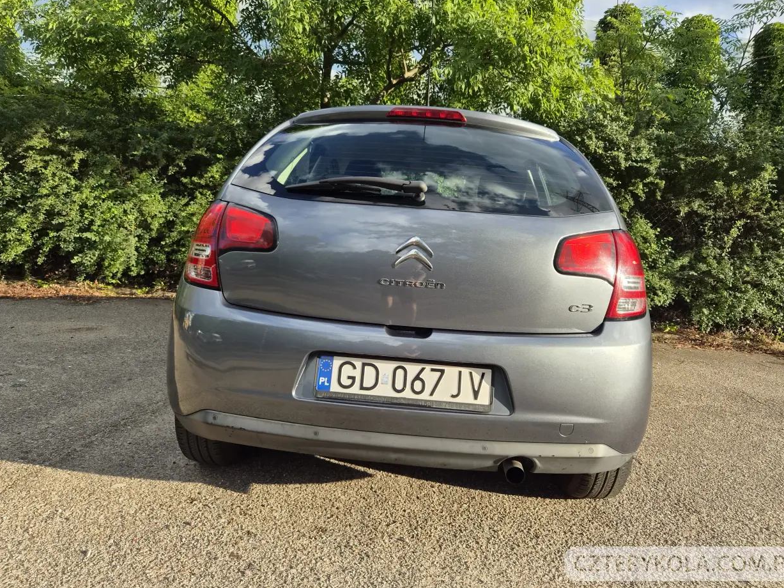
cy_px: 284
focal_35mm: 24
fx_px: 544
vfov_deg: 56.8
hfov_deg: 71.6
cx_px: 406
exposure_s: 1/1924
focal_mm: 5.4
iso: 80
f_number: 1.8
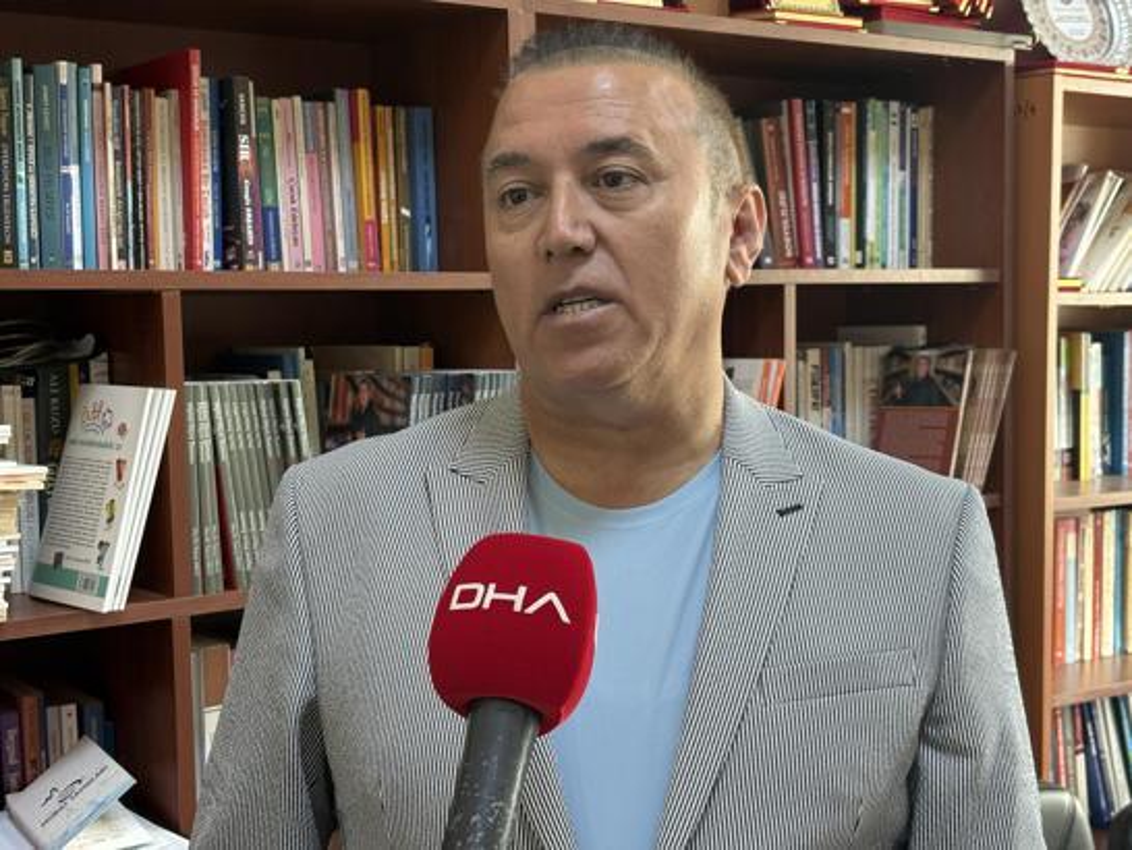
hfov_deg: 36.8
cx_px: 566
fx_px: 1701
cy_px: 425
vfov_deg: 28.1
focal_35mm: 52
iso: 125
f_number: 1.6
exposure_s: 1/33
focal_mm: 5.96
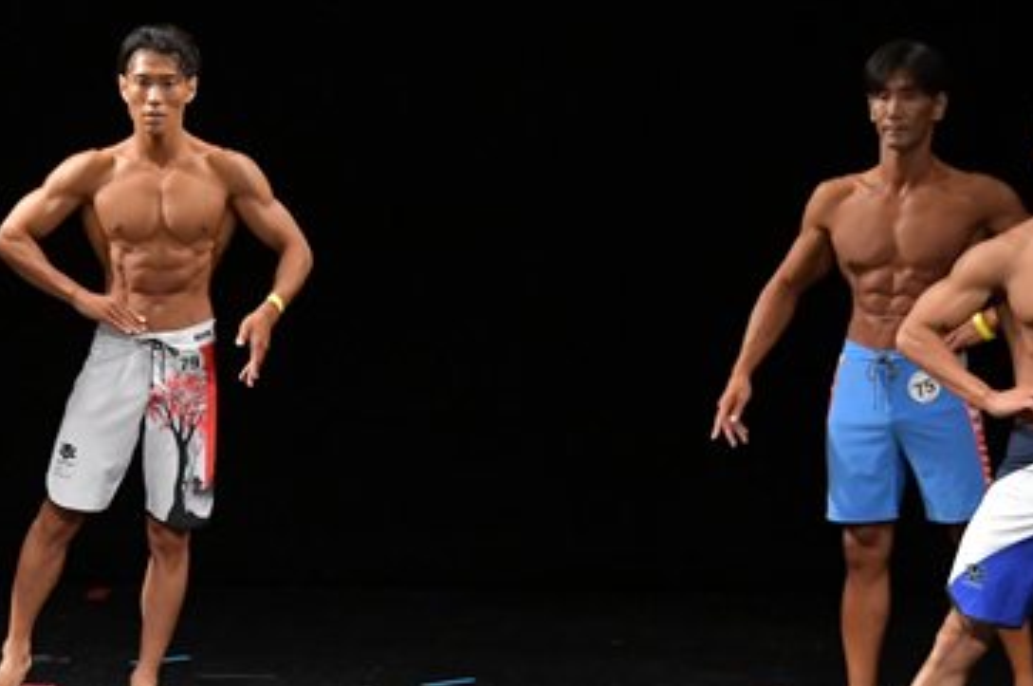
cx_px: 166
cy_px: 393
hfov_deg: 5.7
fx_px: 10287
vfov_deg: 3.8
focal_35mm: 359
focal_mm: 112
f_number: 5.6
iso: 3200
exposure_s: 1/400
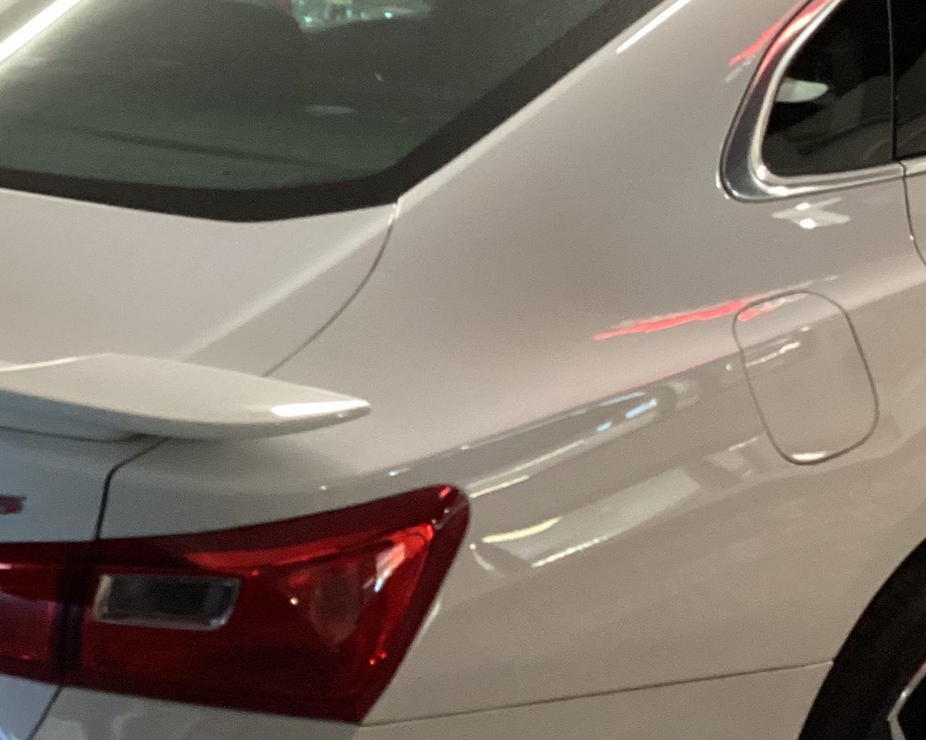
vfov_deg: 21.2
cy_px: 465
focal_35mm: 72
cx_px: 529
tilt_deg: -21.9
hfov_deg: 26.4
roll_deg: +2.0
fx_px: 1973
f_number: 2.4
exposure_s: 1/40
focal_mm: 3.3
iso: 250
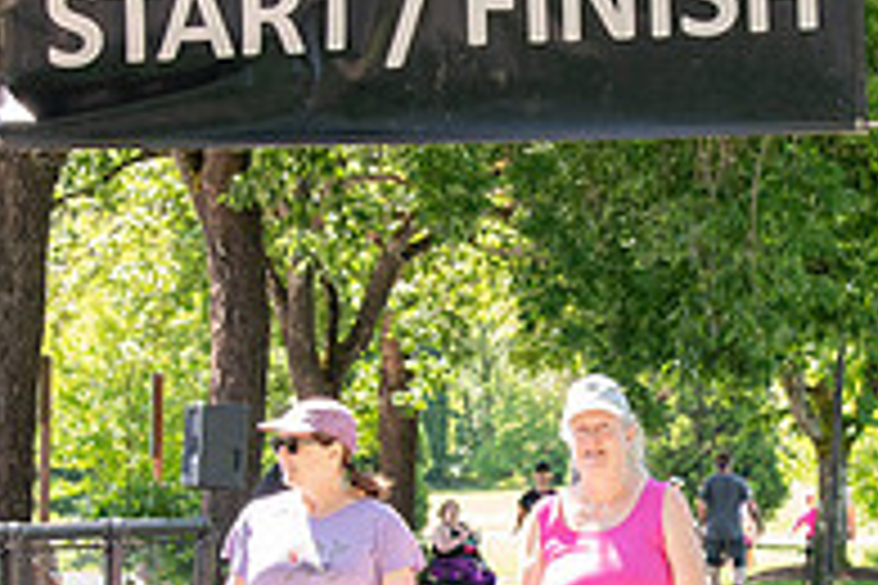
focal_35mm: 137
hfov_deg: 14.9
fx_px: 3341
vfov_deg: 10.0
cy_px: 387
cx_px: 585
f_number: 4
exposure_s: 1/400
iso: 500
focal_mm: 31
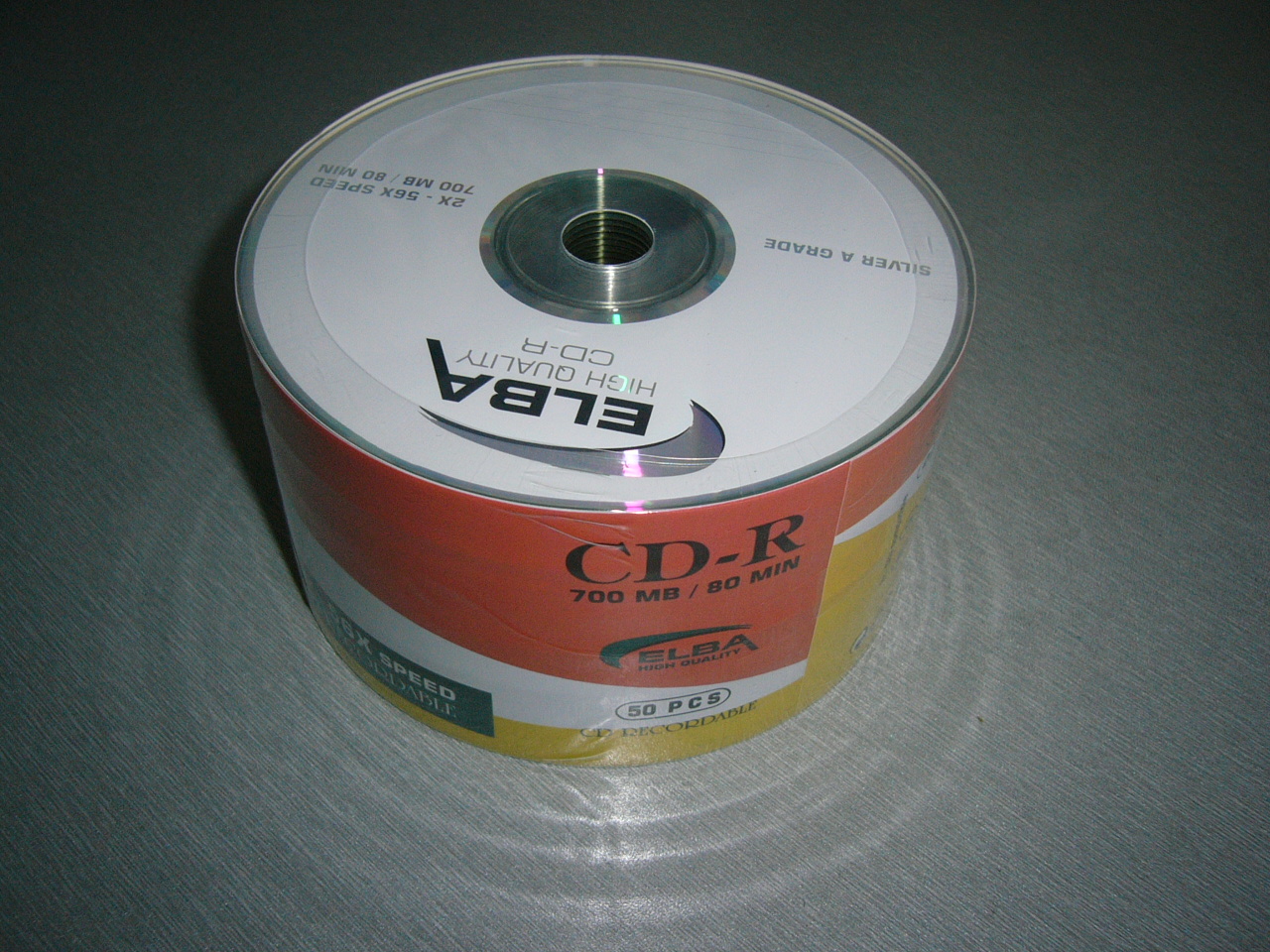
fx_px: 1284
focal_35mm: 35
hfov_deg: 52.6
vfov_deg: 40.7
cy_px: 476
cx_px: 635
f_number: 2.8
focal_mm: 5.8
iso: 100
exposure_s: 1/60
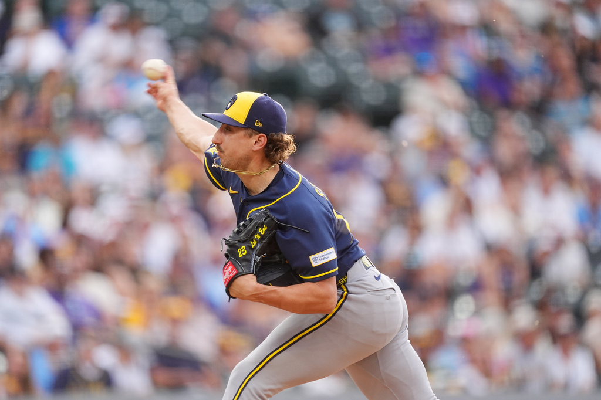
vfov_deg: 2.3
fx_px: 10013
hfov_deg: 3.4
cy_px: 200
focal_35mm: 600
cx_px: 300
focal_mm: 600
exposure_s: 1/1600
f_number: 4
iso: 1000
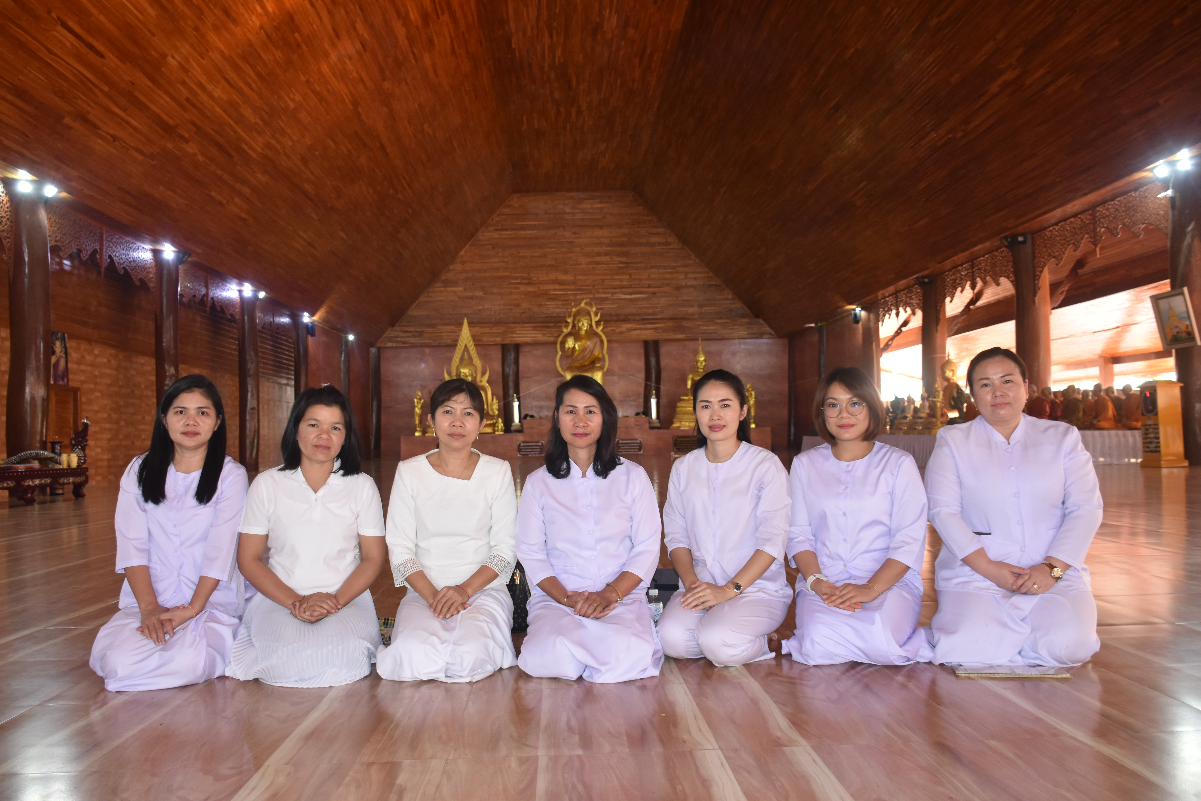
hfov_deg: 61.9
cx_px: 600
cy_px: 400
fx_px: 1001
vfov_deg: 43.6
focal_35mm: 30
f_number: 4
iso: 800
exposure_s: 1/60
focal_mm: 20
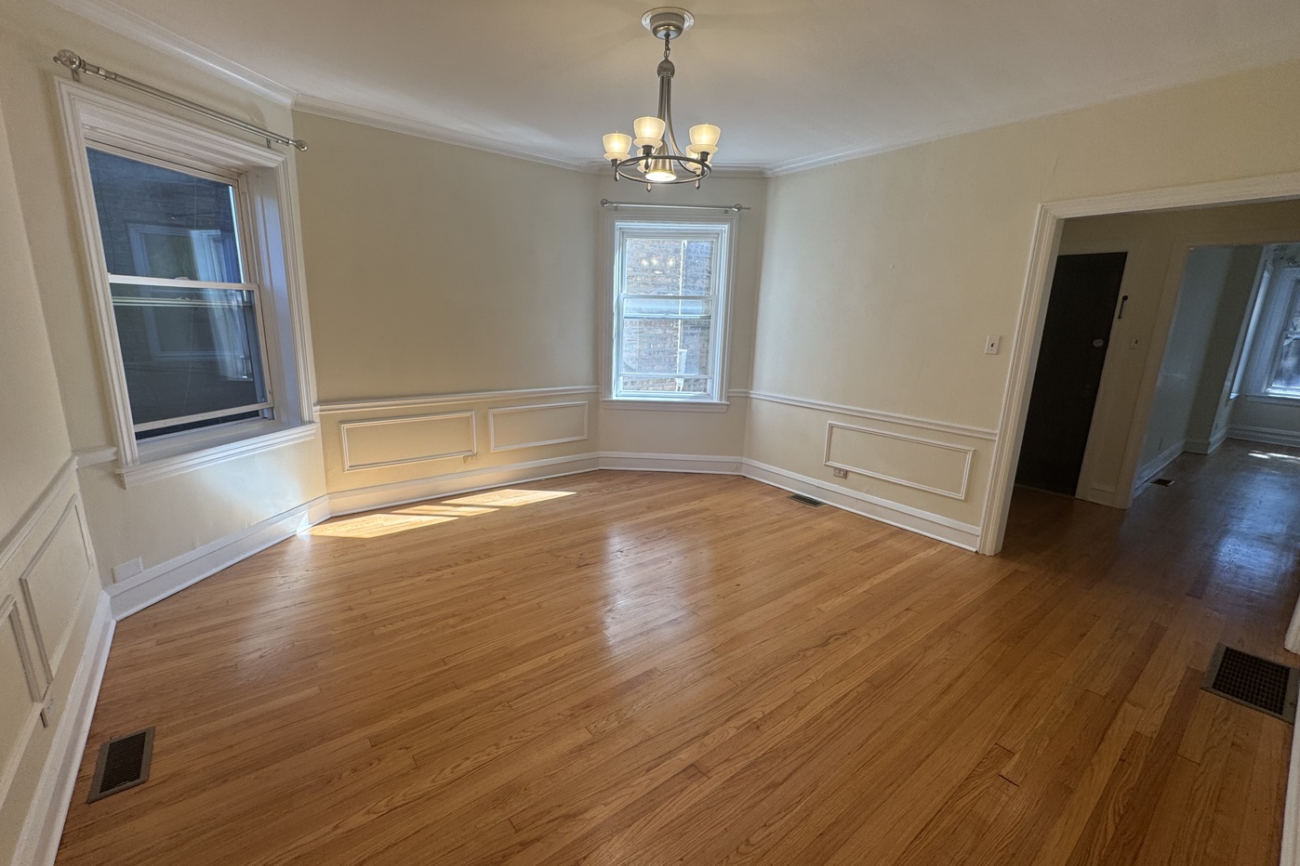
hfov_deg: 100.4
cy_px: 437
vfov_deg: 77.3
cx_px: 634
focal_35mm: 15
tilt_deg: -11.9
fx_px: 542
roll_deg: -0.8
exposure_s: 1/120
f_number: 2.2
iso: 40
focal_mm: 2.22
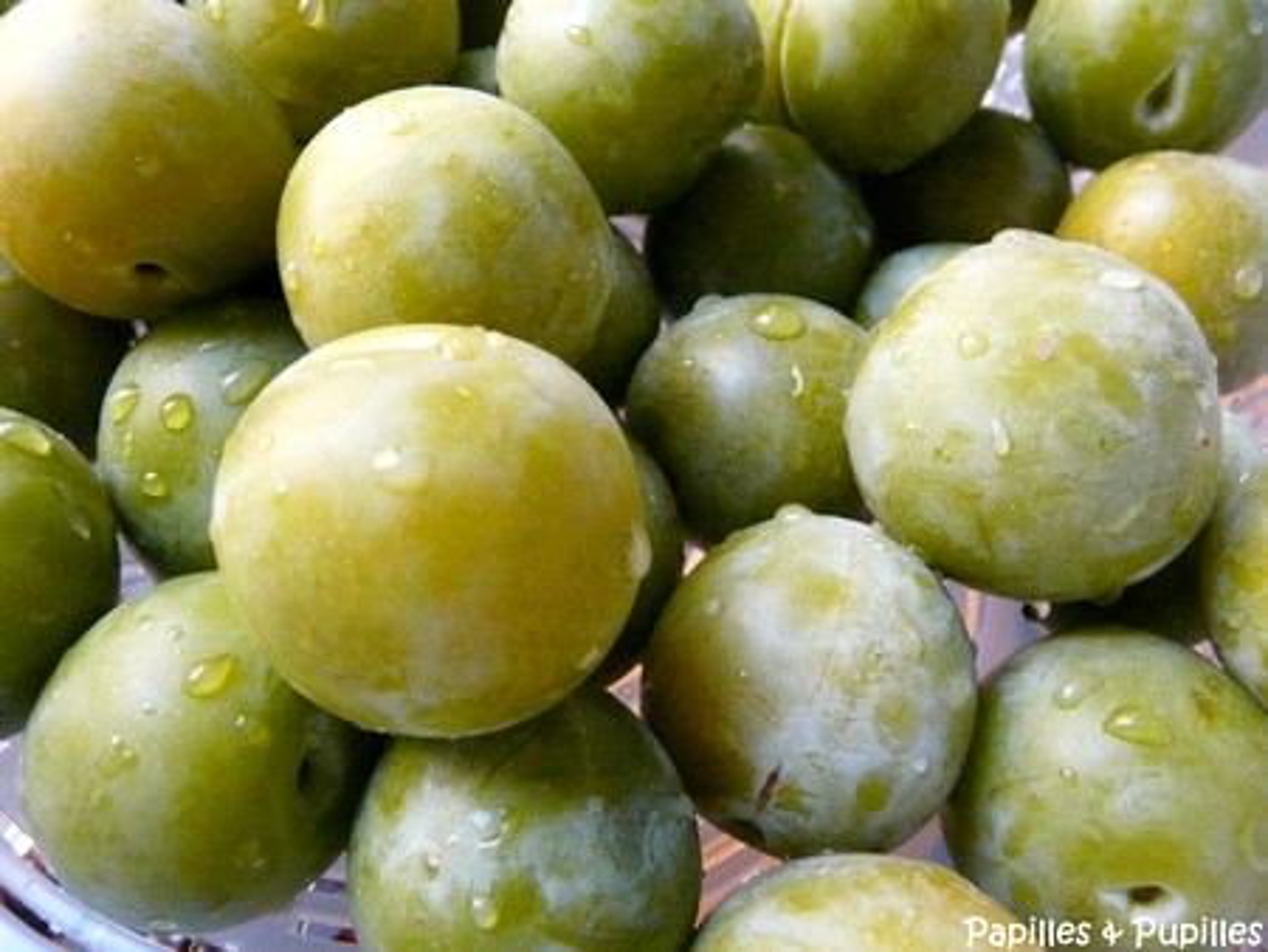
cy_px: 476
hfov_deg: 63.4
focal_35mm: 28
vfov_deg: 49.8
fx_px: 1026
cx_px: 634
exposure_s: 1/100
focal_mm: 4.6
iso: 800
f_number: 2.8
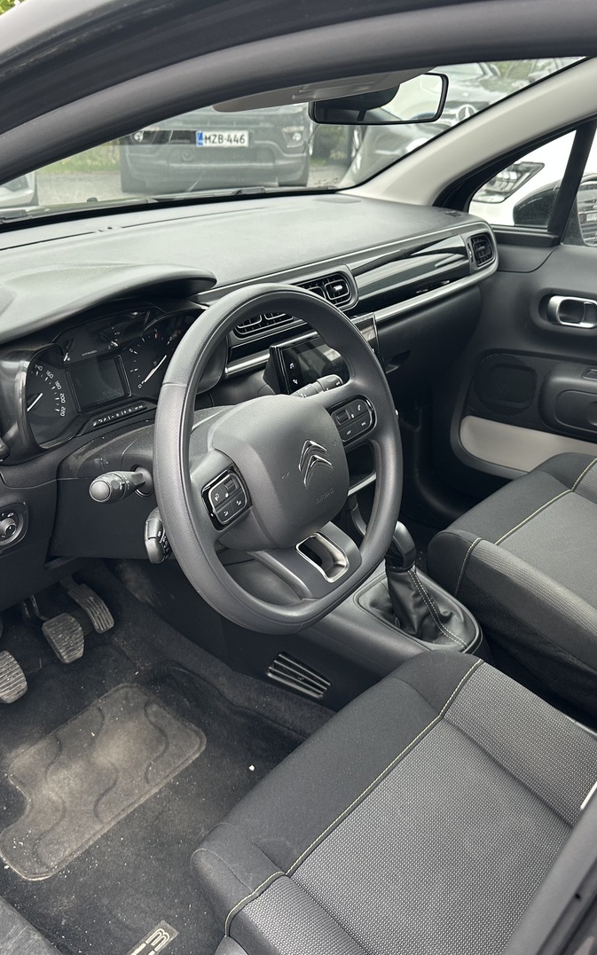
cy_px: 478
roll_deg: -2.5
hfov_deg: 37.3
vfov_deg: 56.7
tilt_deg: -24.8
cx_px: 279
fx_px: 885
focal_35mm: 34
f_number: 1.78
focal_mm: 6.86
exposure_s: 1/121
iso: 100
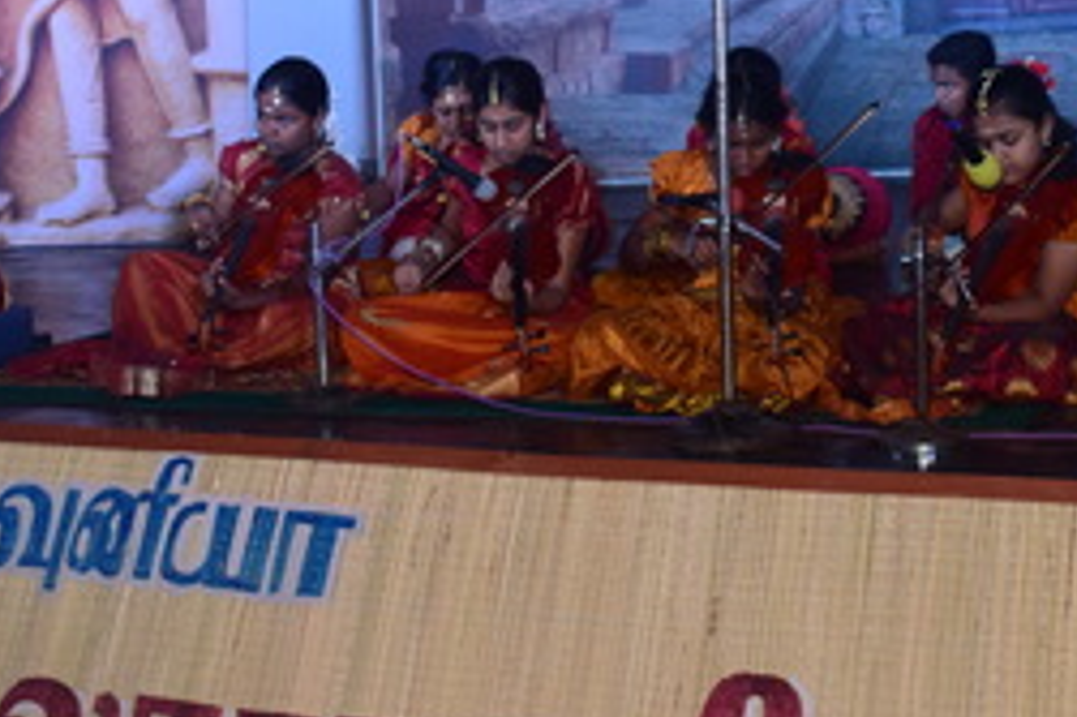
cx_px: 755
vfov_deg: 18.9
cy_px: 99
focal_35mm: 71
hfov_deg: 28.2
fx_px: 2123
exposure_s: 1/125
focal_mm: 22
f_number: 5.6
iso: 800
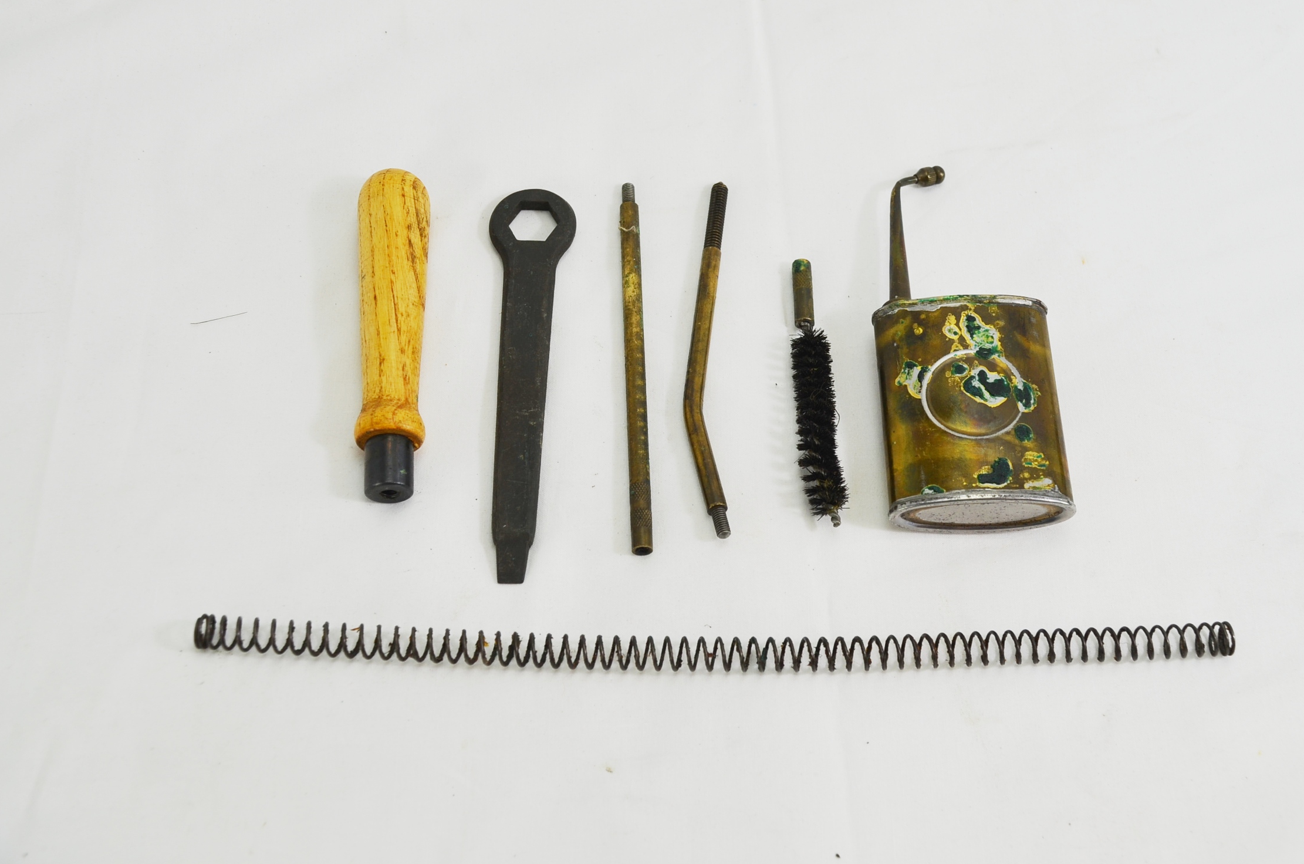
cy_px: 392
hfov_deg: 38.5
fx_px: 1864
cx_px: 720
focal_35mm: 52
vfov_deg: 26.1
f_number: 5.6
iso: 200
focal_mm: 31
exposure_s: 1/125
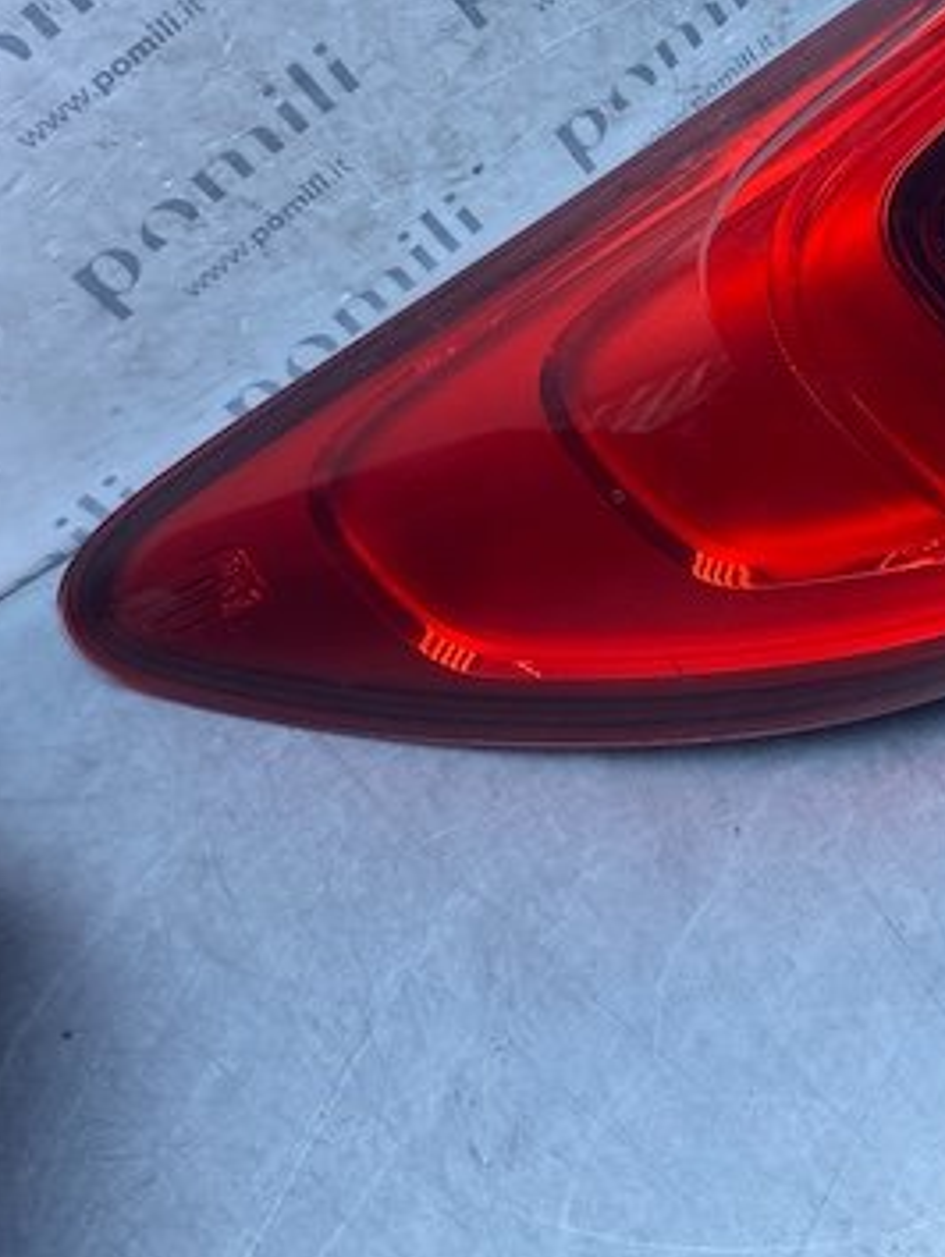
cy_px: 320
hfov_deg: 29.8
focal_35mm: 47
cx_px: 824
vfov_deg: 39.4
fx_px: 1709
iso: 32
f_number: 1.8
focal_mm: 4.25
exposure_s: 1/827
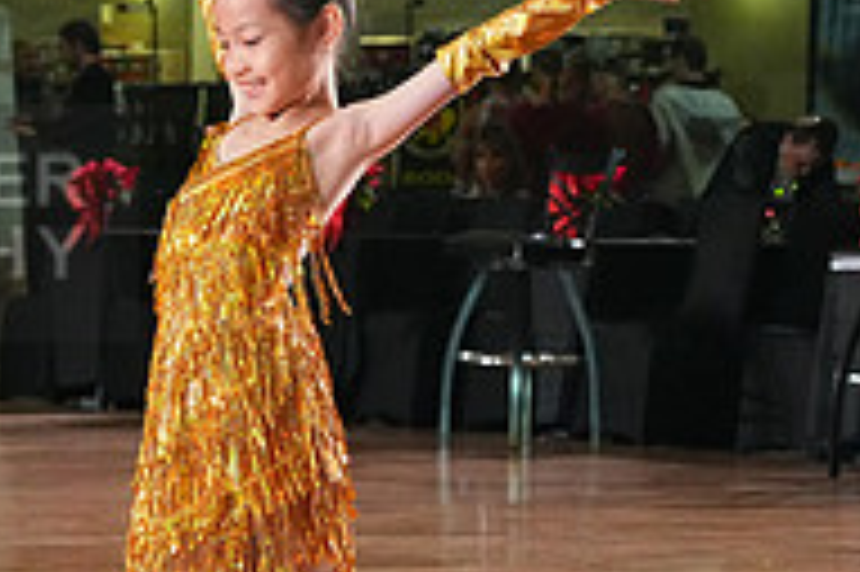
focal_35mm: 237
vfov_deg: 5.8
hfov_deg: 8.5
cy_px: 223
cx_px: -351
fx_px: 5657
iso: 8000
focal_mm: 78
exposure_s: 1/400
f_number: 6.3
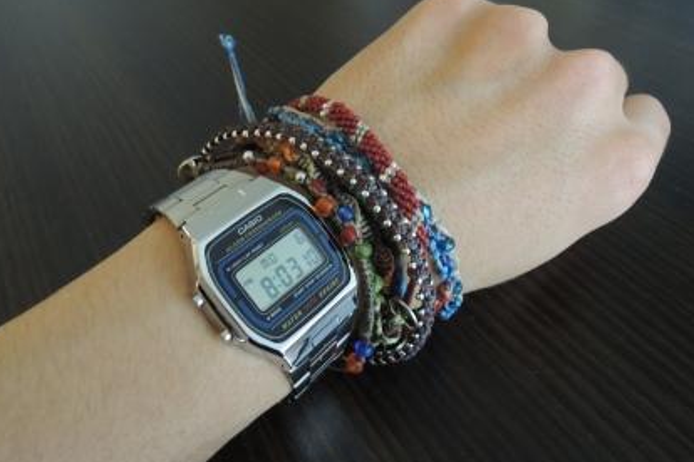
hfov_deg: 67.3
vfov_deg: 47.9
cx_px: 327
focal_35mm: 27
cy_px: 246
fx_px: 520
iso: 400
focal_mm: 4.3
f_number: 2.8
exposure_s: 1/6
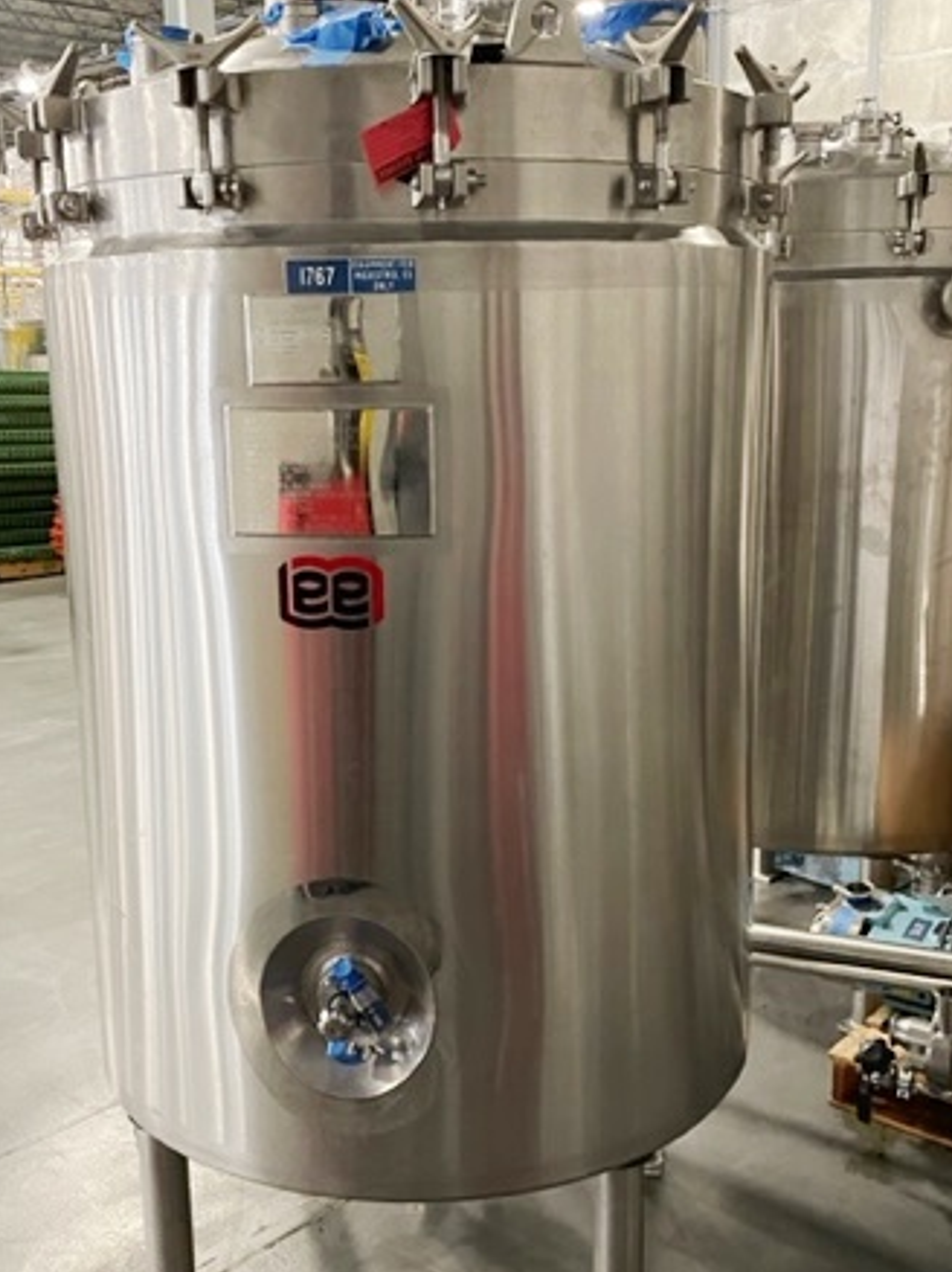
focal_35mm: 38
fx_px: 1395
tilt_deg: -11.7
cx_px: 441
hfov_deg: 37.7
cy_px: 688
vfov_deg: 48.9
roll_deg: +2.6
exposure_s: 1/30
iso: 500
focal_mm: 4.2
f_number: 1.6
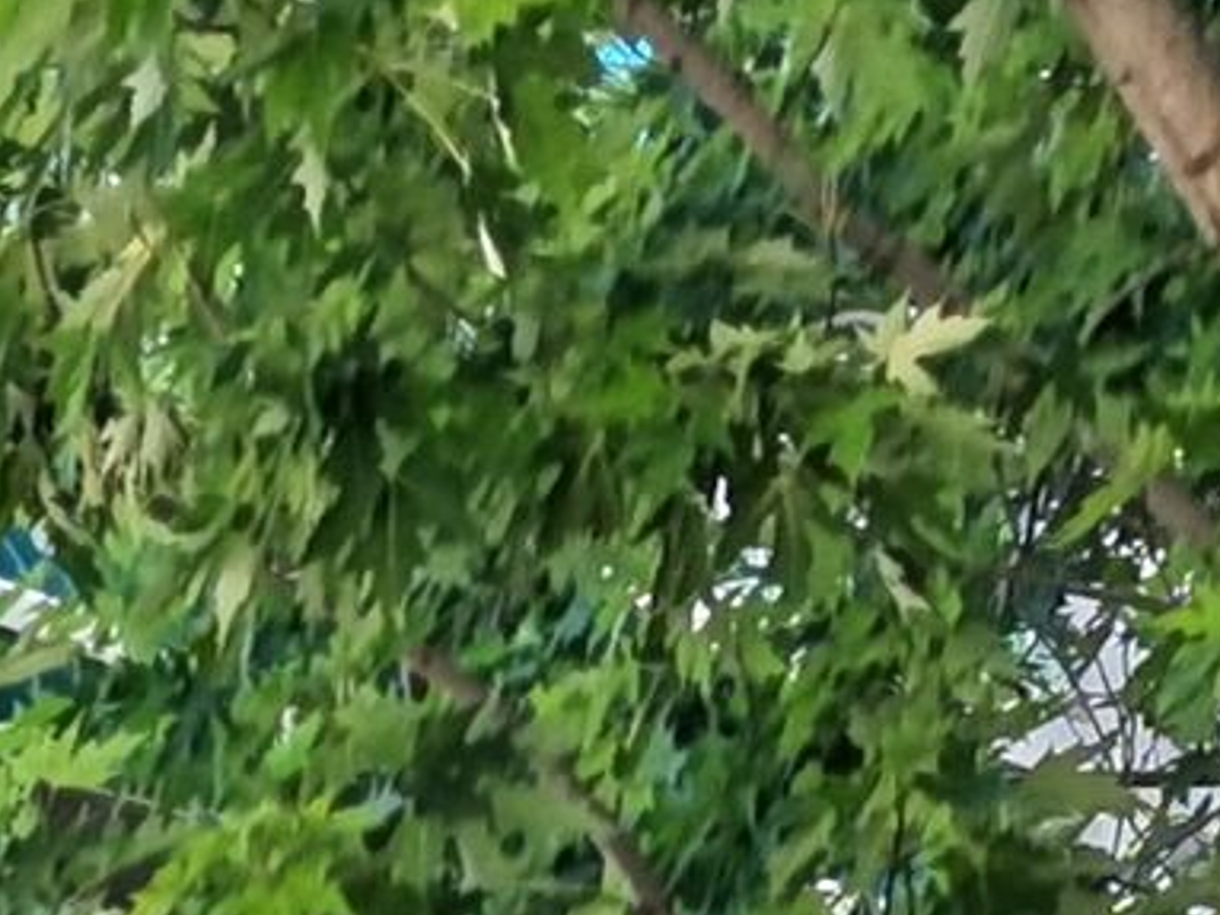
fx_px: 6694
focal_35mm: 190
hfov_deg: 10.1
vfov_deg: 7.3
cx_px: -516
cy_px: 2209
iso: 50
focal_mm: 4.75
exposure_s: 1/420
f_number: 1.8
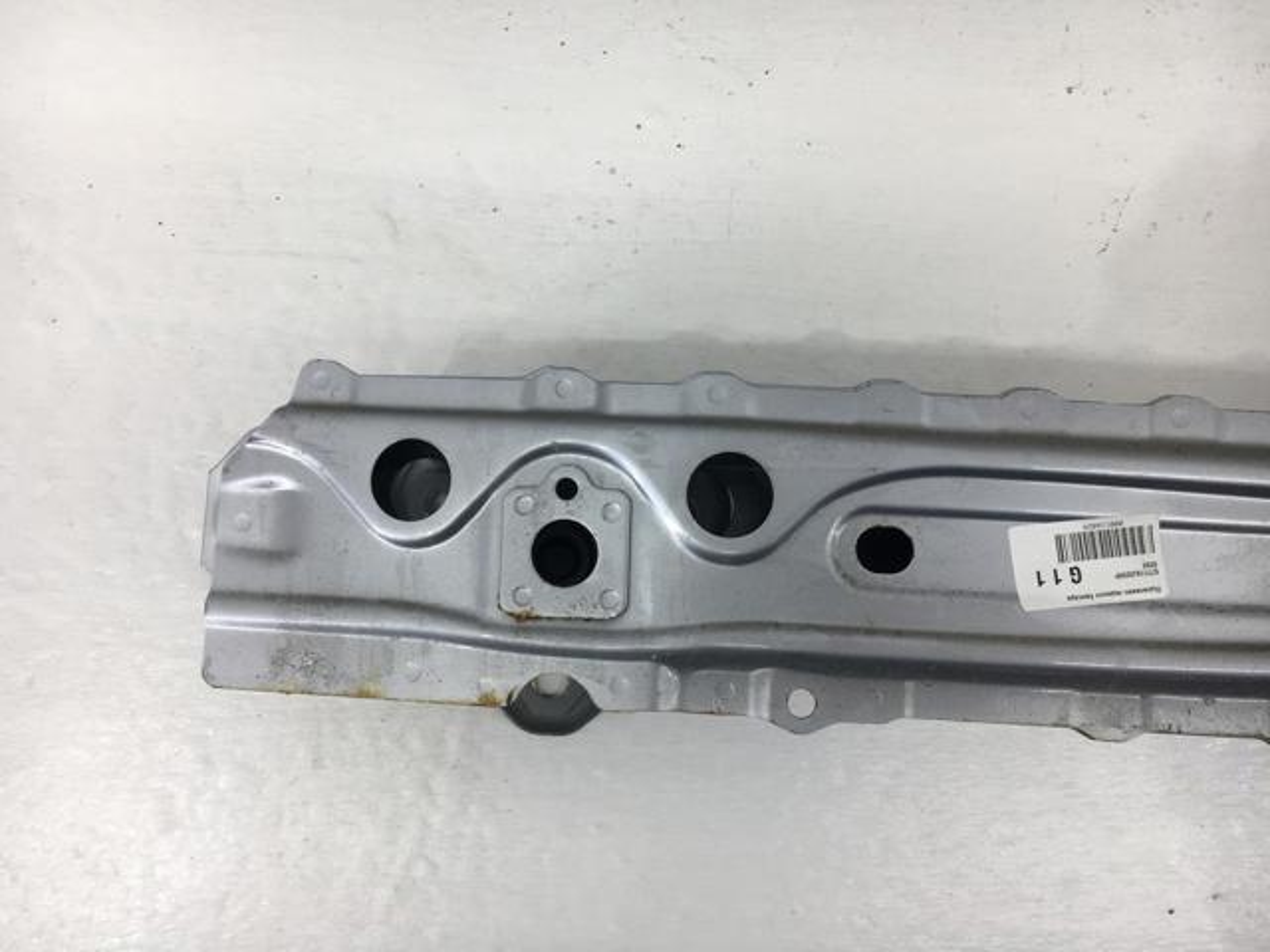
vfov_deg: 48.2
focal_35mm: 29
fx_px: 1064
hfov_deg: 61.7
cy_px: 476
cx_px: 635
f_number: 2.2
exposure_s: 1/100
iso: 40
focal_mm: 4.15
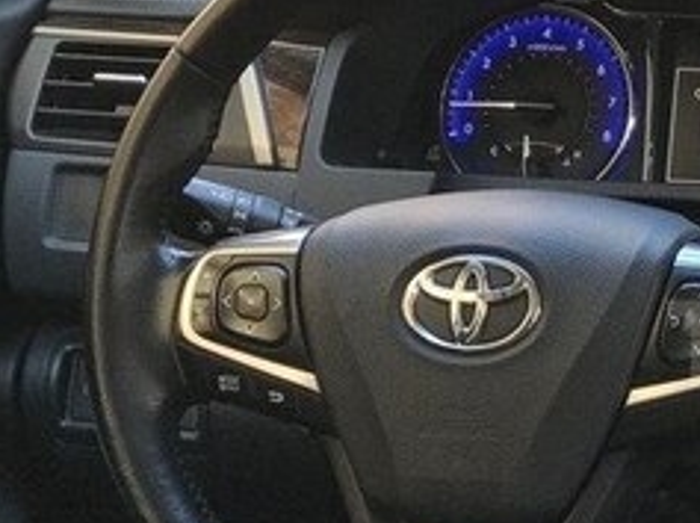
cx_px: 969
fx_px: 3210
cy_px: 344
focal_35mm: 159
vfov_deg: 9.3
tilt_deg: -18.5
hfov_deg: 12.0
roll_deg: +2.2
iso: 64
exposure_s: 1/92
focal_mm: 6.6
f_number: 2.8
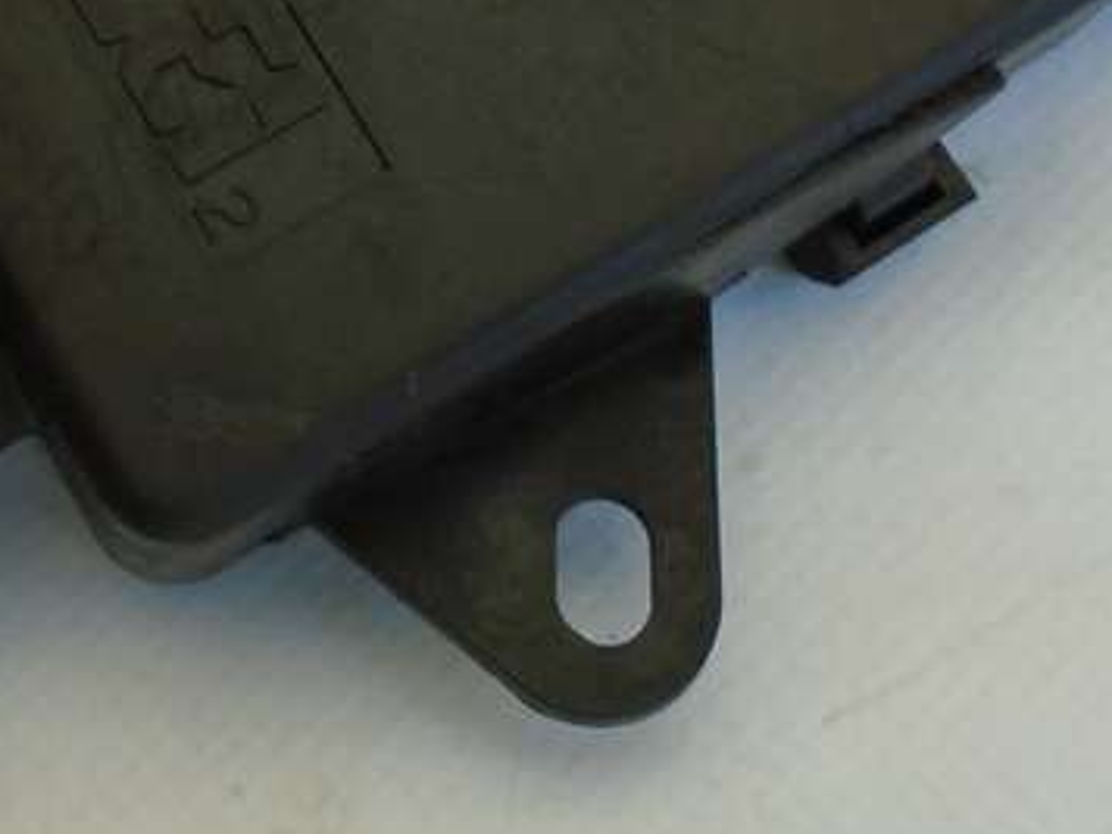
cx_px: 381
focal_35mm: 80
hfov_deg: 24.3
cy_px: -97
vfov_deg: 17.8
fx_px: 2570
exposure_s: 1/250
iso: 100
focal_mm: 4.6
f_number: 3.2
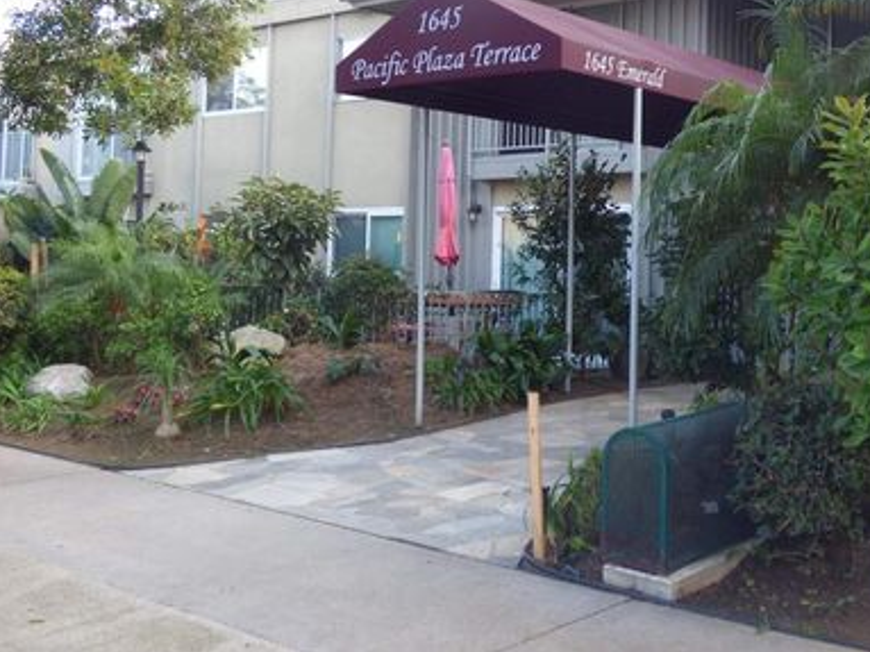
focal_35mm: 47
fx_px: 1181
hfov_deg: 40.1
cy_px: 231
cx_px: 559
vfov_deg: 30.7
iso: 100
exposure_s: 1/80
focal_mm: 6.18
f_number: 3.4
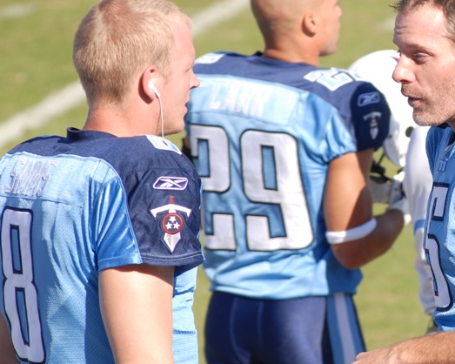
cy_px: 140
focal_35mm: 552
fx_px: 7431
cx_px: 440
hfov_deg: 3.5
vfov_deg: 2.8
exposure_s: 1/320
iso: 100
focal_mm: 200
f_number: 7.1
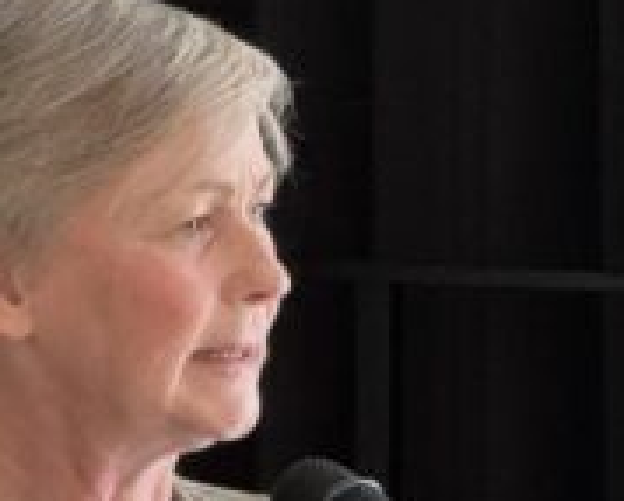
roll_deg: +0.5
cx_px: 109
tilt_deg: -4.7
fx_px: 9712
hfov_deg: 3.7
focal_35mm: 525
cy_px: 848
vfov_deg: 2.9
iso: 800
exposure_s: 1/55
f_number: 2.8
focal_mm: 15.66
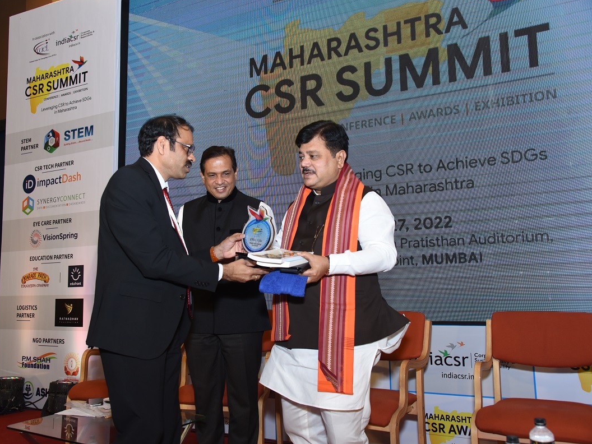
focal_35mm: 34
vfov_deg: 41.8
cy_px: 221
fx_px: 581
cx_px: 269
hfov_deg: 53.9
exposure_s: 1/160
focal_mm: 31
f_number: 5.6
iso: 1000
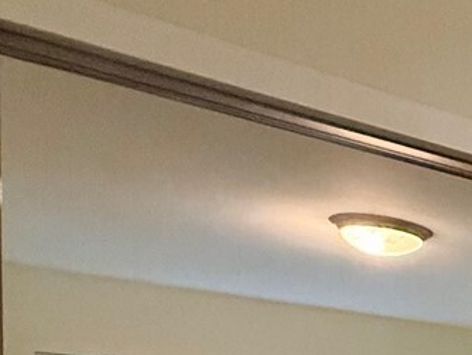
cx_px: 1084
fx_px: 914
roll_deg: -0.7
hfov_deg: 16.1
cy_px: 508
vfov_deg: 19.5
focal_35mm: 67
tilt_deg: +0.1
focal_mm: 2.22
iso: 500
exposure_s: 1/60
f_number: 2.2
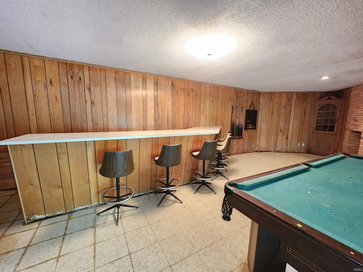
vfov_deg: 89.9
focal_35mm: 13
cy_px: 136
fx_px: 136
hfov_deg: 106.2
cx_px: 182
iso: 1000
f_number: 2.2
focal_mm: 2.2
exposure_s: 1/24
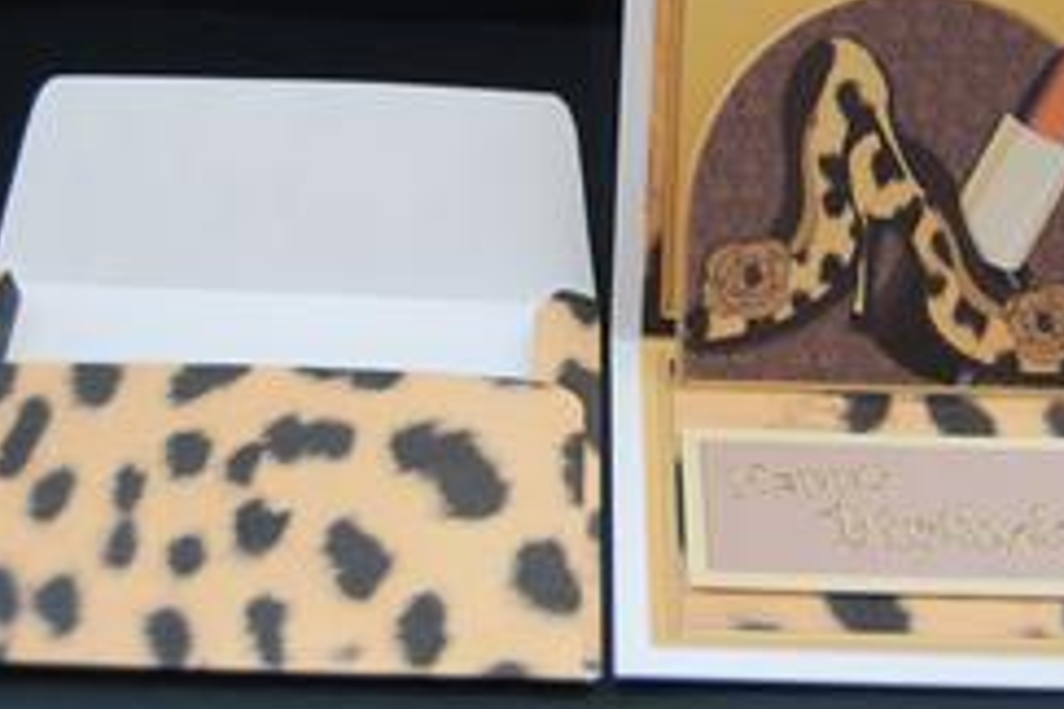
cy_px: 138
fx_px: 2864
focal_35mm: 97
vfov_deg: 14.0
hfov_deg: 21.0
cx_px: 659
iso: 400
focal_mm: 35
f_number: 4.8
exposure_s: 1/50
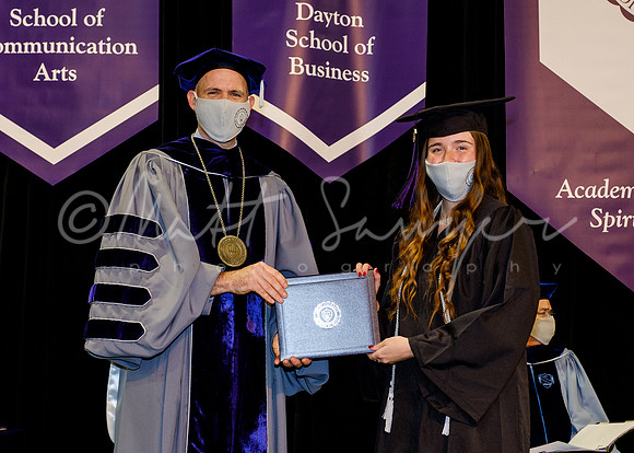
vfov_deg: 22.5
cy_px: 254
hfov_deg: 31.1
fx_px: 1137
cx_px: 326
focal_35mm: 63
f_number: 4.5
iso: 800
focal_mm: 30.2
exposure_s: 1/80
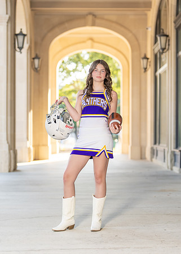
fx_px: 596
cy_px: 142
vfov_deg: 24.0
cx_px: 94
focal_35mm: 83
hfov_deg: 17.3
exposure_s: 1/400
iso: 100
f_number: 1.6
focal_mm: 50
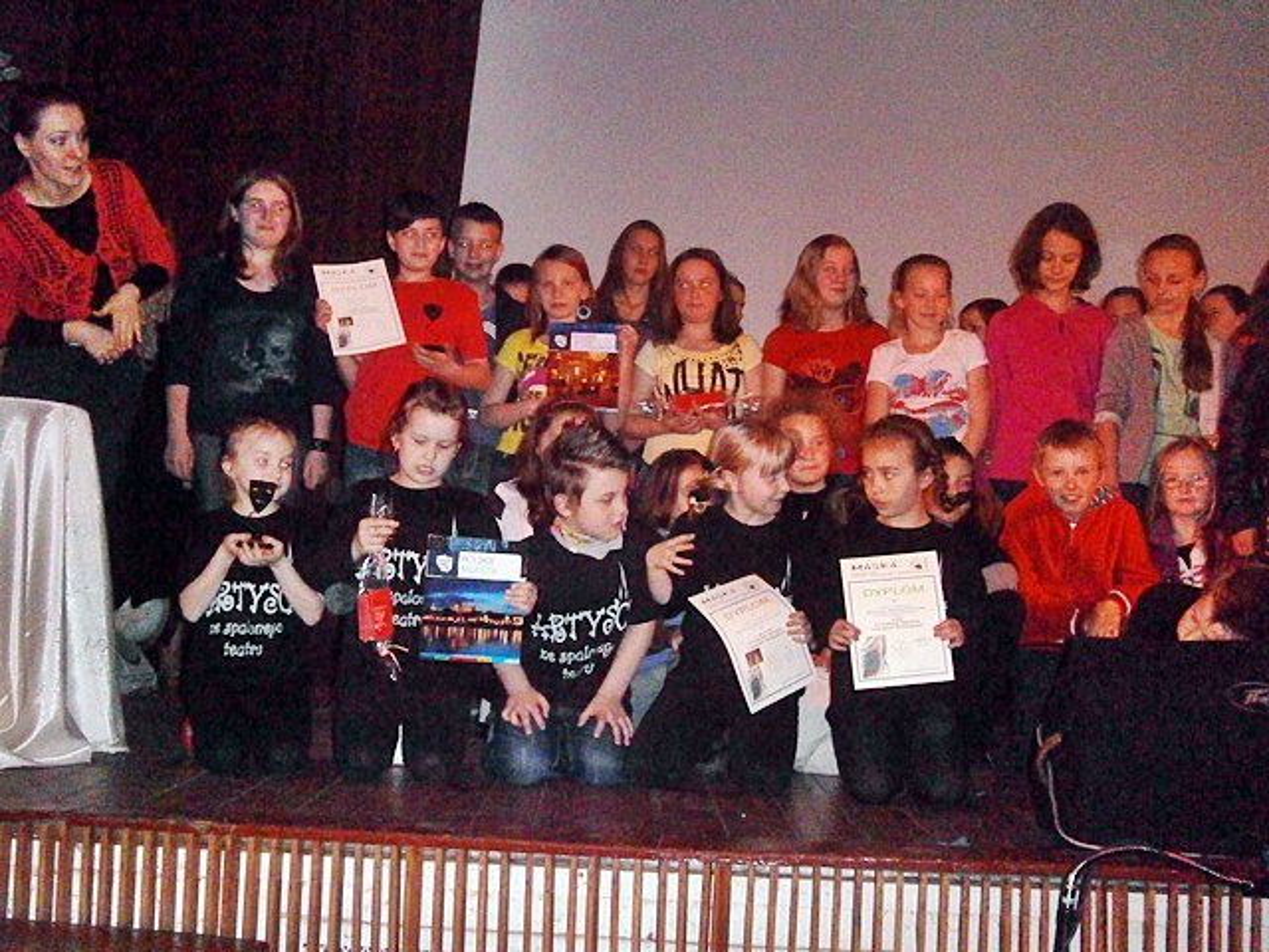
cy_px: 476
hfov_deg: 40.4
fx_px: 1723
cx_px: 634
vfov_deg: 30.9
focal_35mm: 47
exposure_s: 1/250
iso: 1600
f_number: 3.4
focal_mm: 8.3
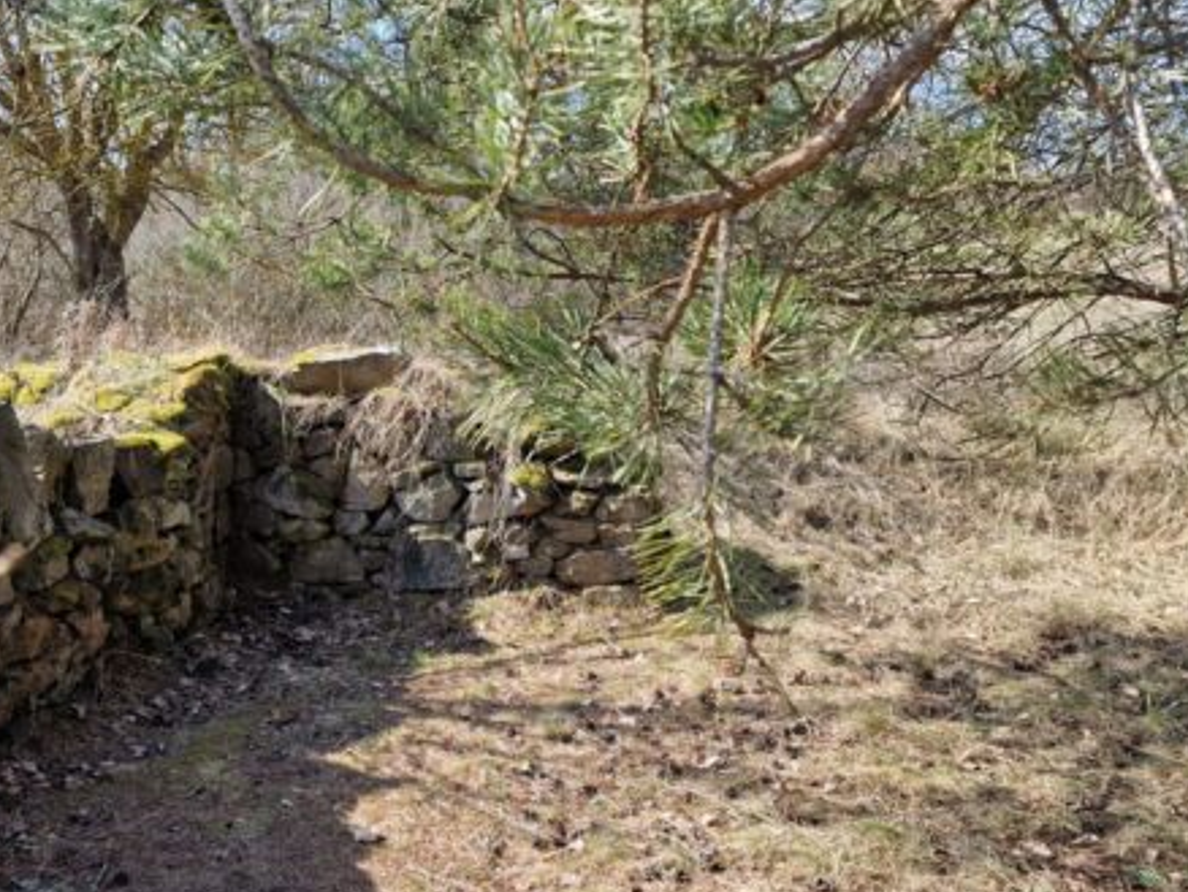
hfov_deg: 43.5
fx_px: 1442
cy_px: 507
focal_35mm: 42
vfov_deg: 34.3
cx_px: 315
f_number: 1.8
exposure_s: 1/311
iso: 50
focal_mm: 6.4
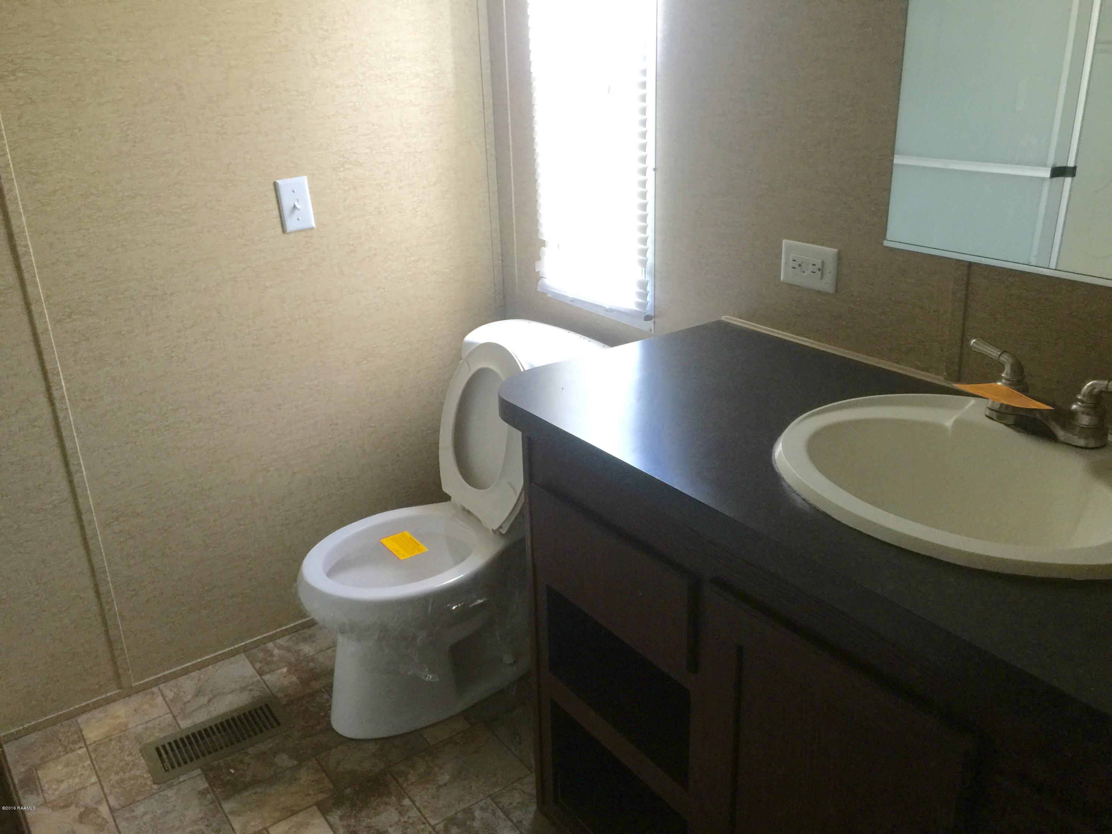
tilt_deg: -21.7
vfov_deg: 48.2
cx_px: 556
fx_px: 932
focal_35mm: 29
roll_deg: +0.7
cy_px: 417
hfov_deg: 61.7
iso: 64
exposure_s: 1/15
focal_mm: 4.15
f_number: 2.2
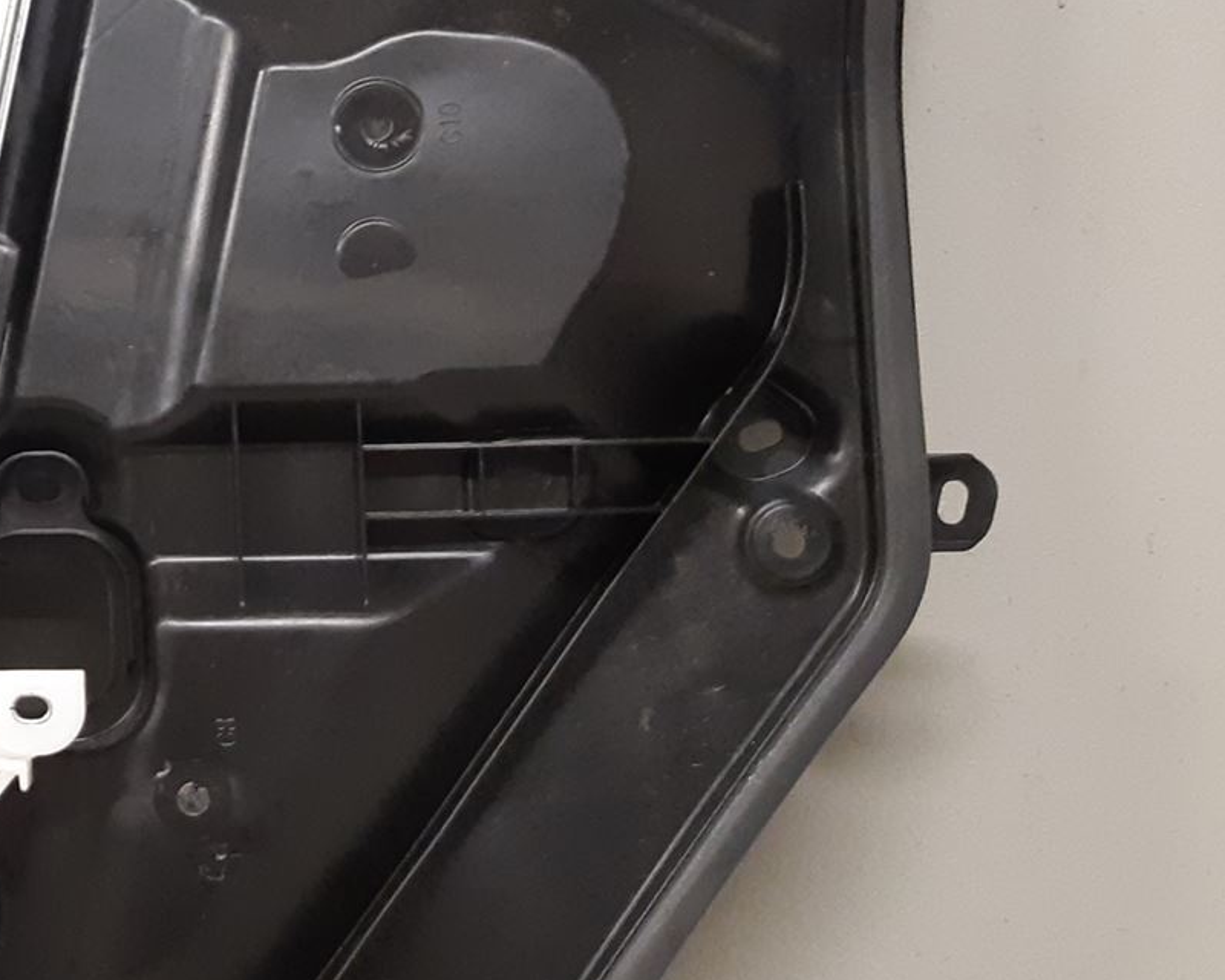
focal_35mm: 65
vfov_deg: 23.5
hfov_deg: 25.7
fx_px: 2357
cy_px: 459
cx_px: -292
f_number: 1.7
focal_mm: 3.93
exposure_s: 1/50
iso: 250
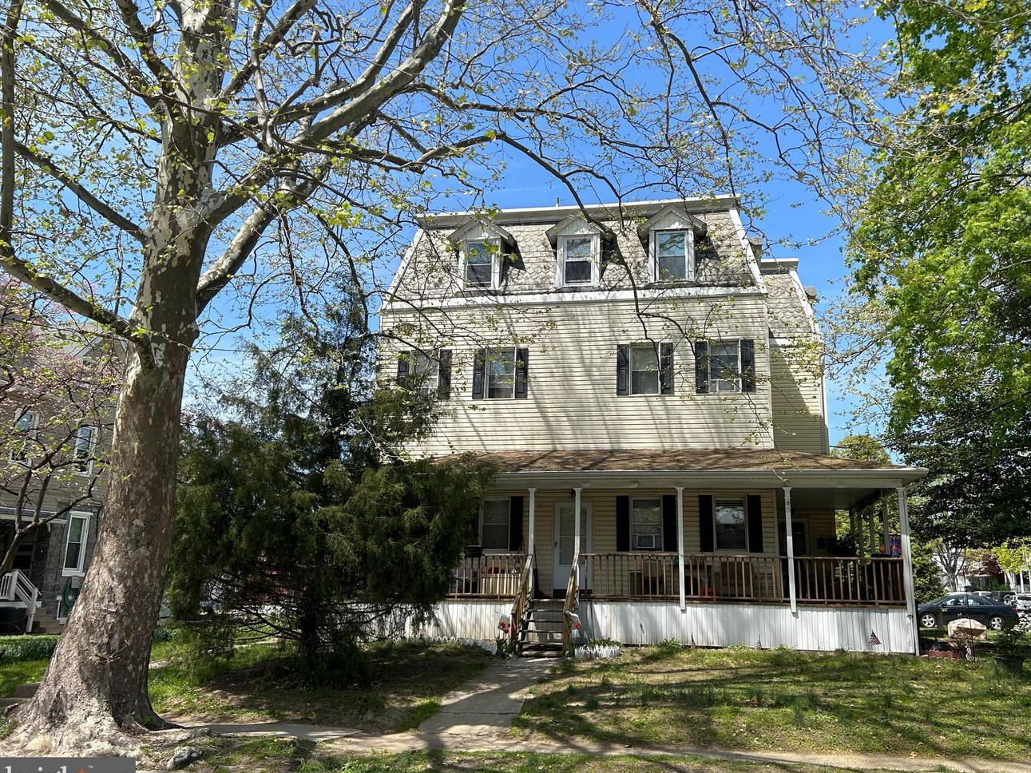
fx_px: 864
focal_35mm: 29
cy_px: 372
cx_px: 570
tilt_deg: +14.6
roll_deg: +0.6
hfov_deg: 61.5
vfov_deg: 48.2
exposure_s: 1/2571
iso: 50
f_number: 1.5
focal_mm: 5.7
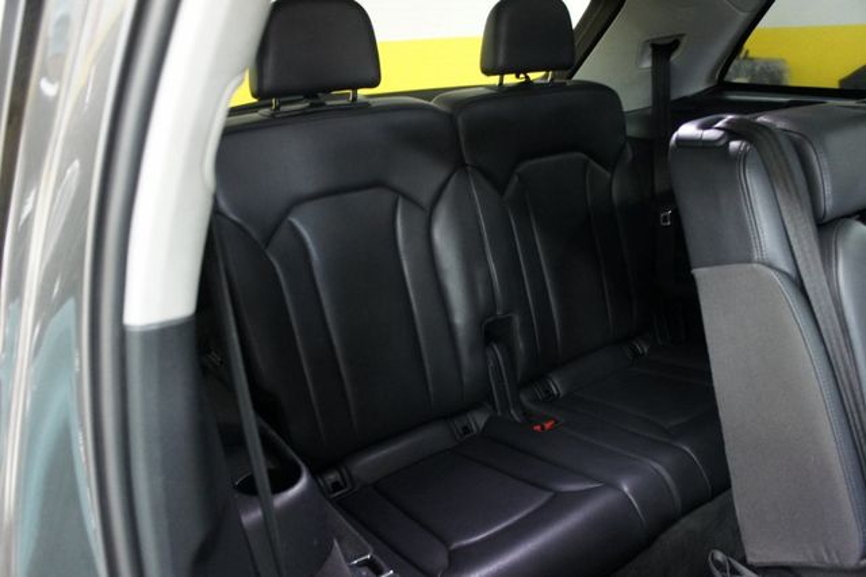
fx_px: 649
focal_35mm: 27
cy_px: 288
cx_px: 433
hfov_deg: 67.4
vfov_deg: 47.9
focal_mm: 18
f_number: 3.5
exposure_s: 1/10
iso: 1600
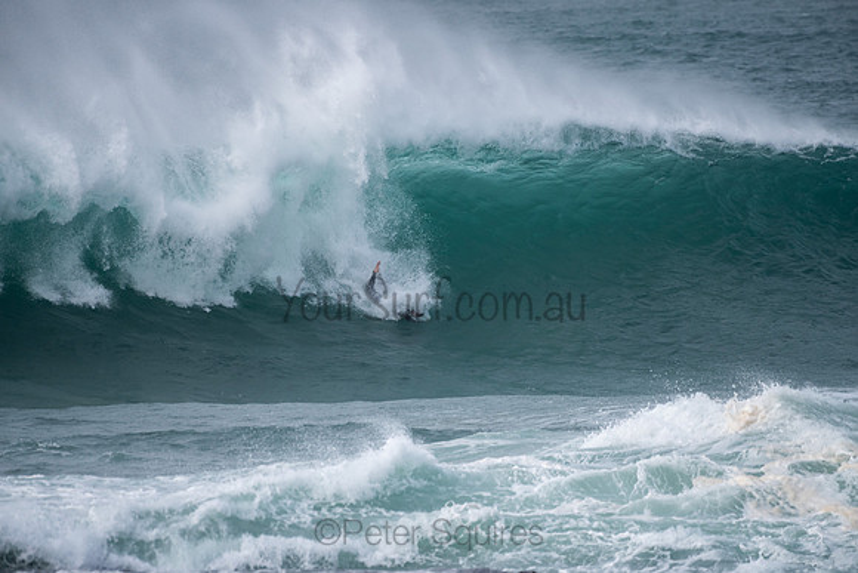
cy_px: 286
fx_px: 12838
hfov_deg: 3.8
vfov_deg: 2.6
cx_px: 429
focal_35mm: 539
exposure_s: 1/2500
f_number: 5.6
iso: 280
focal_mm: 500
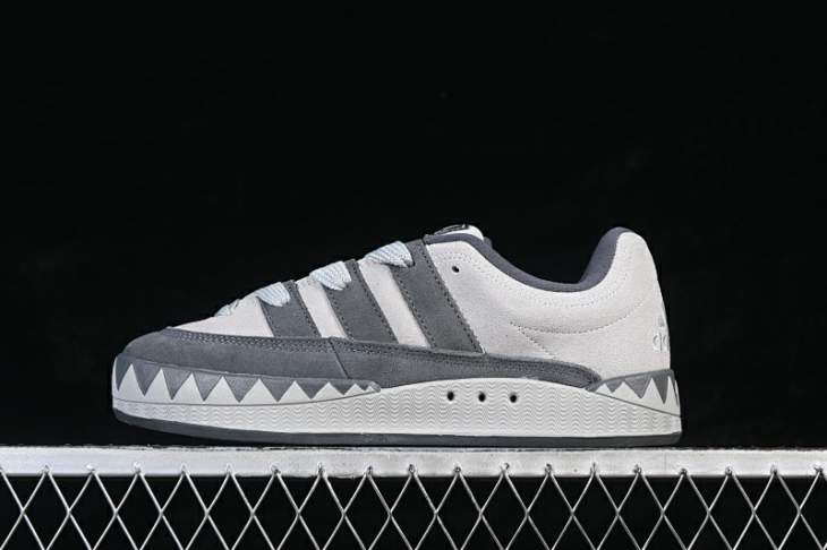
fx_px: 1722
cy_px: 275
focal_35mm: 75
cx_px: 414
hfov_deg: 27.0
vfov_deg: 18.2
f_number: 7.1
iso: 160
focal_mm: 50
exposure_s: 1/80
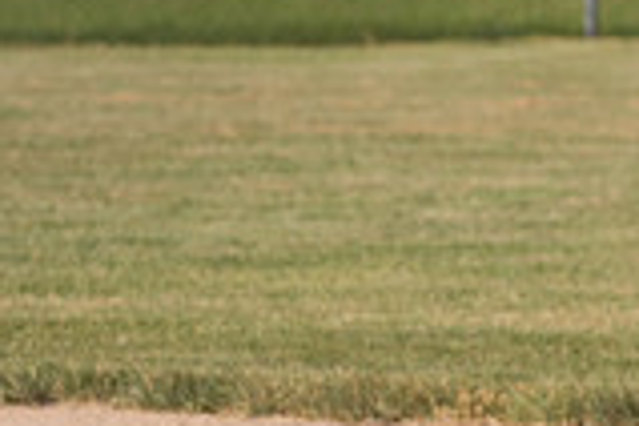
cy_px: 201
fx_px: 14518
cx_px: 908
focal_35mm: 818
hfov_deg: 2.5
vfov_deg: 1.7
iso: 200
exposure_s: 1/1600
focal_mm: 150
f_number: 5.6
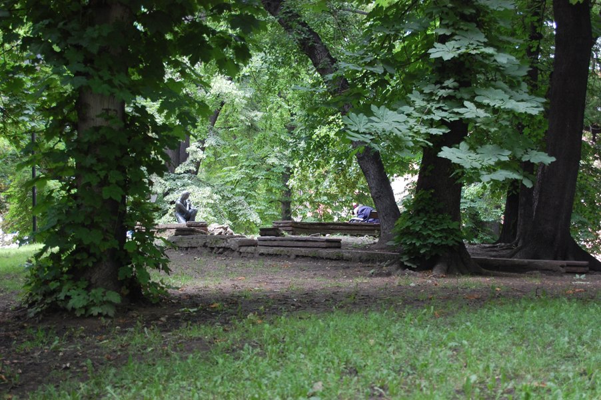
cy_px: 200
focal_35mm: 82
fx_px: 1376
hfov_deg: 24.6
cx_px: 300
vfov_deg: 16.5
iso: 400
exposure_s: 1/50
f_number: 5.6
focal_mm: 55
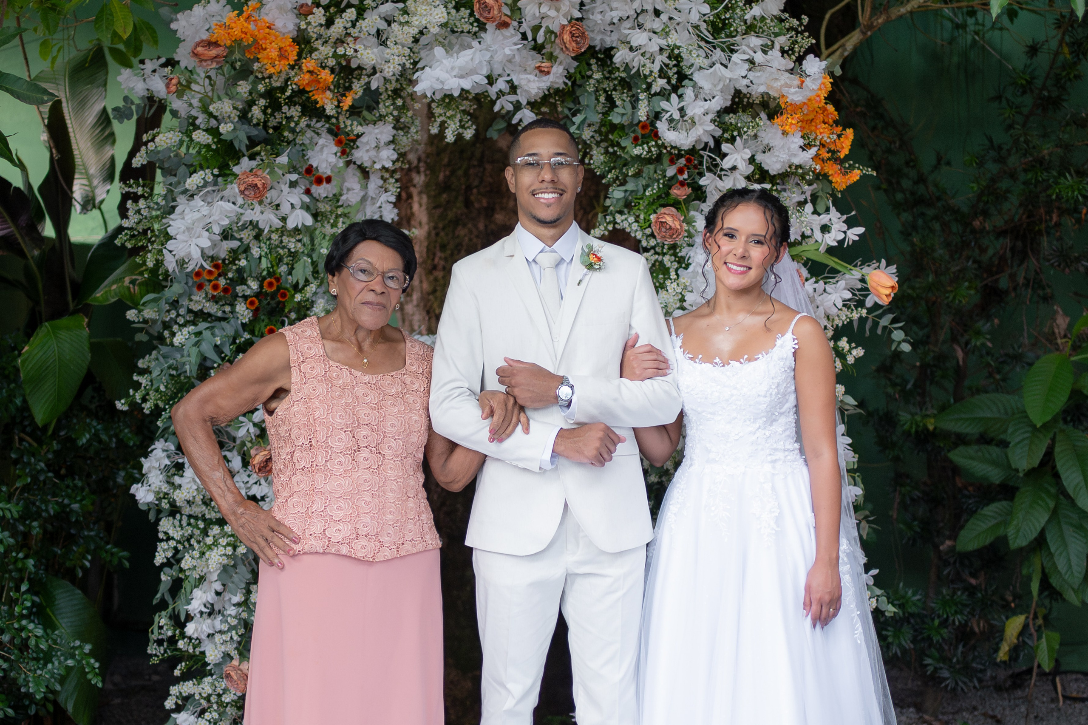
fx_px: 1760
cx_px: 479
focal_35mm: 58
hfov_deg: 34.3
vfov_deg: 23.3
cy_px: 370
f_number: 1.4
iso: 1000
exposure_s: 1/400
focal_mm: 35
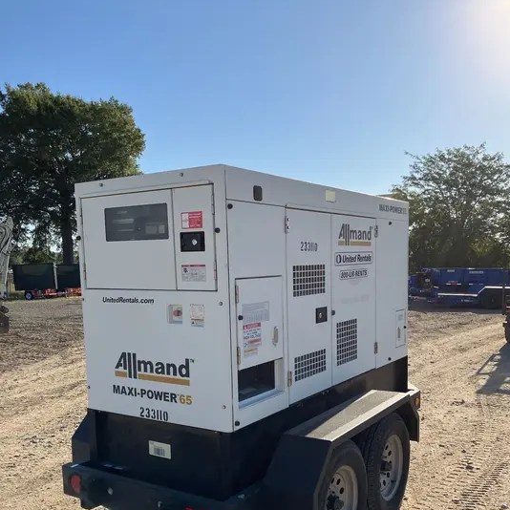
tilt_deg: -5.9
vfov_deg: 47.8
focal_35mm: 34
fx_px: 567
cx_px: 262
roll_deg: +1.9
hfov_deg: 48.4
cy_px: 333
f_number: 1.8
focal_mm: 3.99
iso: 32
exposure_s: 1/2667
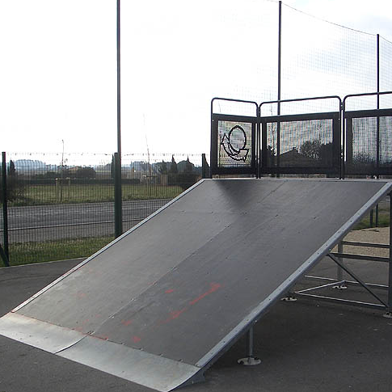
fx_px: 653
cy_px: 238
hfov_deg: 33.2
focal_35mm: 51
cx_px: 244
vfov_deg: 33.3
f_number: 4.3
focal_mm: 5.8
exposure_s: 1/320
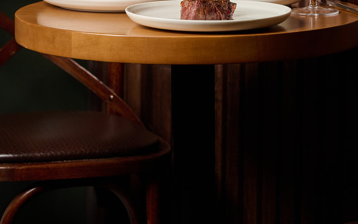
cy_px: 1
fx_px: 1571
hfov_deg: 13.0
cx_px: 179
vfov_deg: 8.1
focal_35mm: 161
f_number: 6.3
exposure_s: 1/200
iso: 400
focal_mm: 105
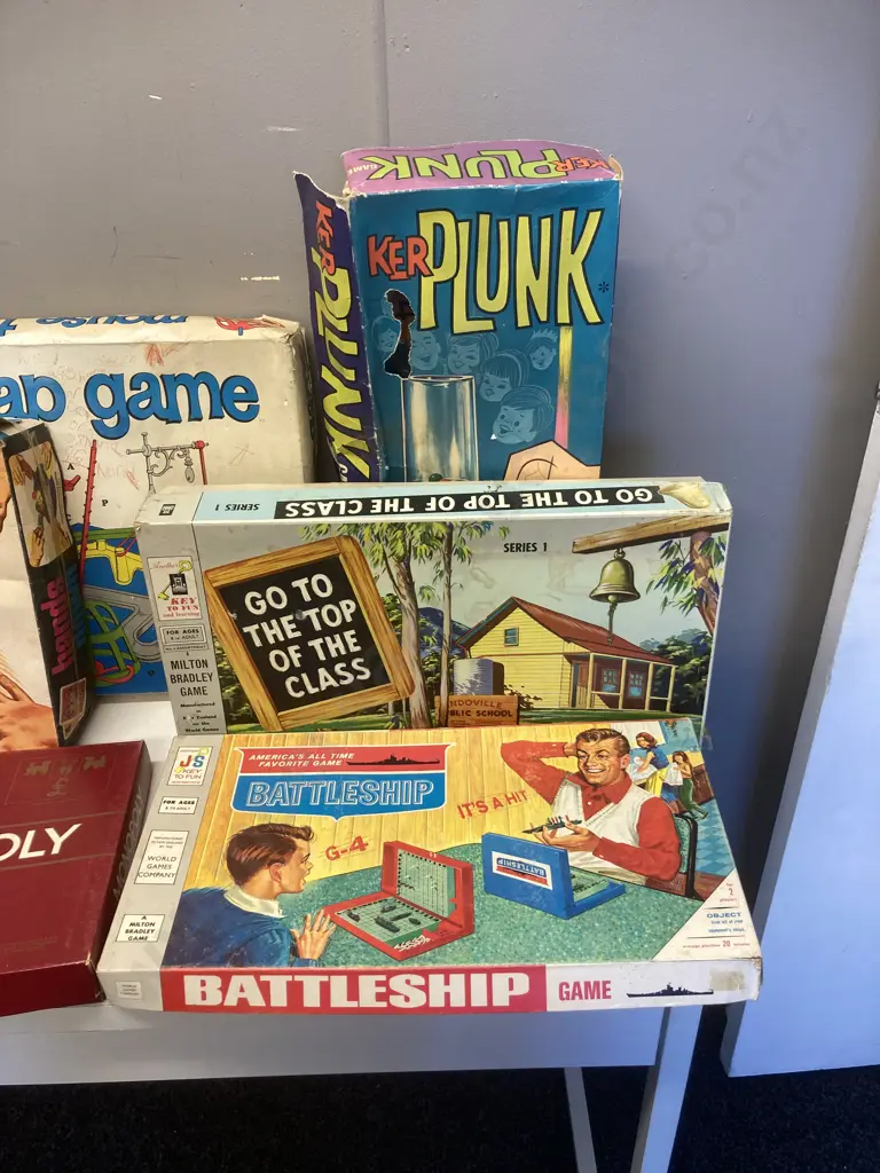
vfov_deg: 63.4
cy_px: 586
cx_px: 440
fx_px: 949
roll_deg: +0.5
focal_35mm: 28
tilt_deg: -32.2
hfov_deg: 49.7
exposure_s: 1/50
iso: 64
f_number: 1.8
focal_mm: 3.99
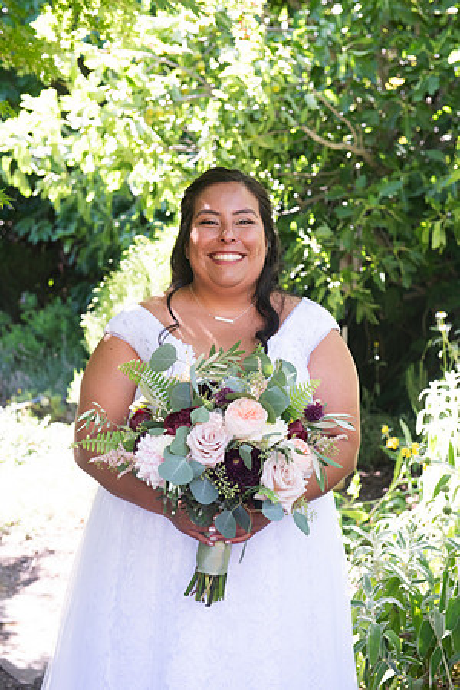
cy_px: 345
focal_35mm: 60
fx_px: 1150
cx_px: 230
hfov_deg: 22.6
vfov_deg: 33.4
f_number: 4.5
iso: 640
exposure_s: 1/200
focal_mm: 60
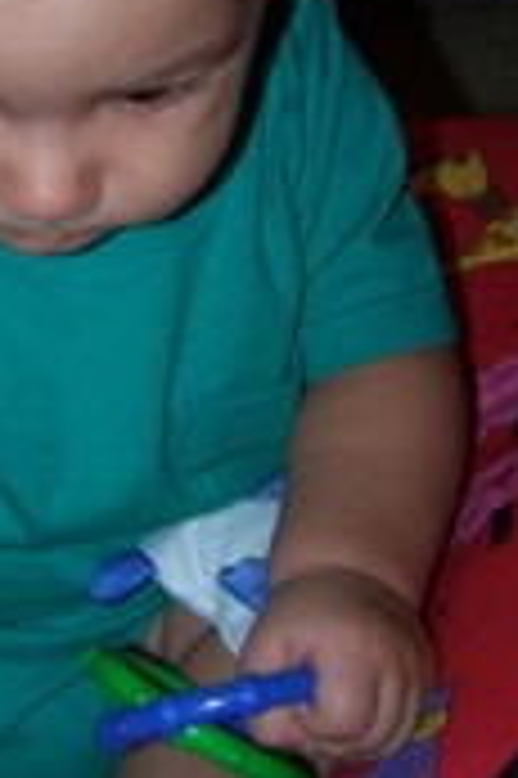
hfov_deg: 12.5
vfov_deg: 18.8
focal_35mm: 108
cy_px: 184
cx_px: 18
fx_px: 2335
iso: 140
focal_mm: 6.7
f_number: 2.8
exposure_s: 1/60
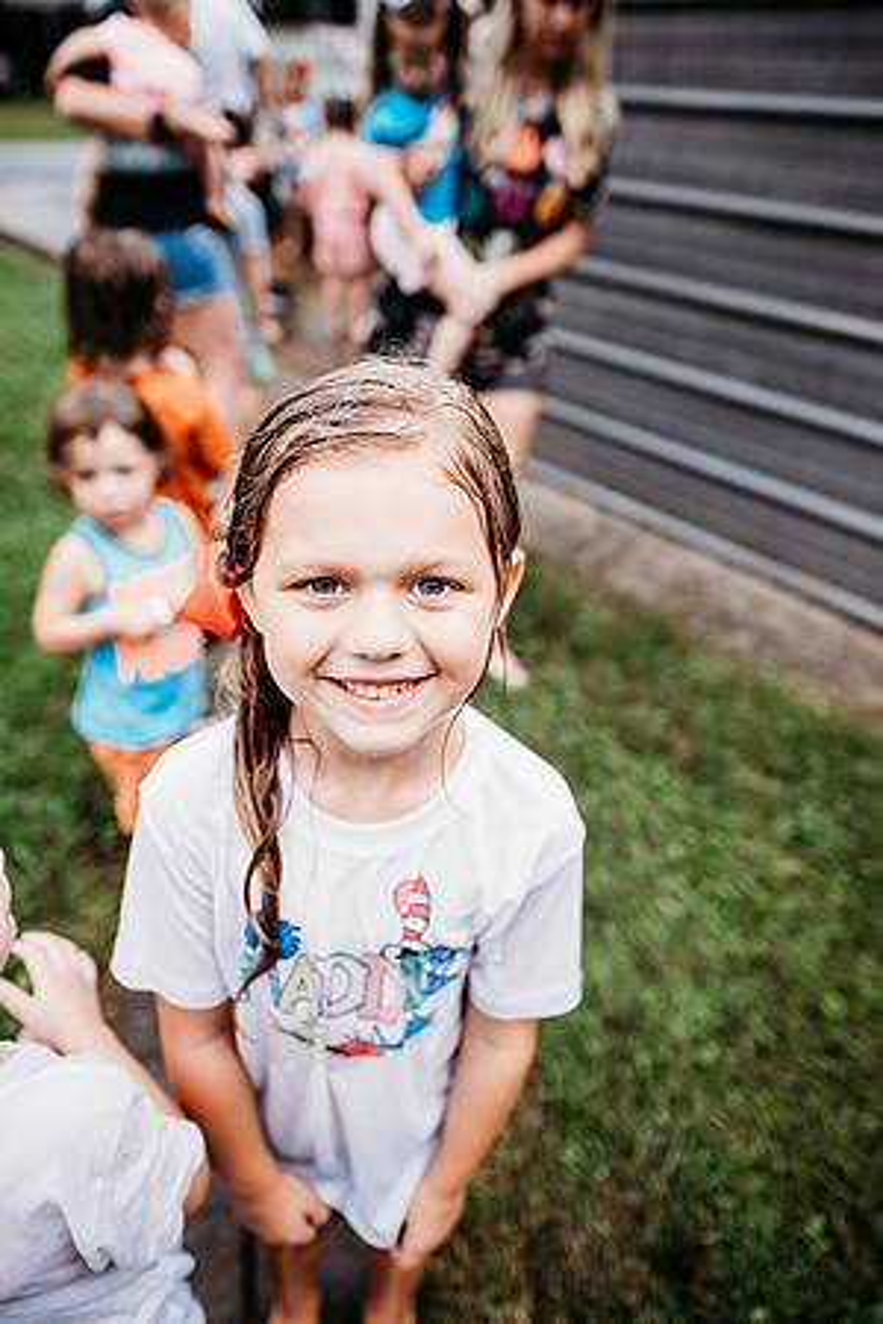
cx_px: 442
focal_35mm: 24
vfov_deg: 73.7
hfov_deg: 53.1
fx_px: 883
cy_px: 662
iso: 200
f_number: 2.5
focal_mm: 24
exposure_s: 1/250
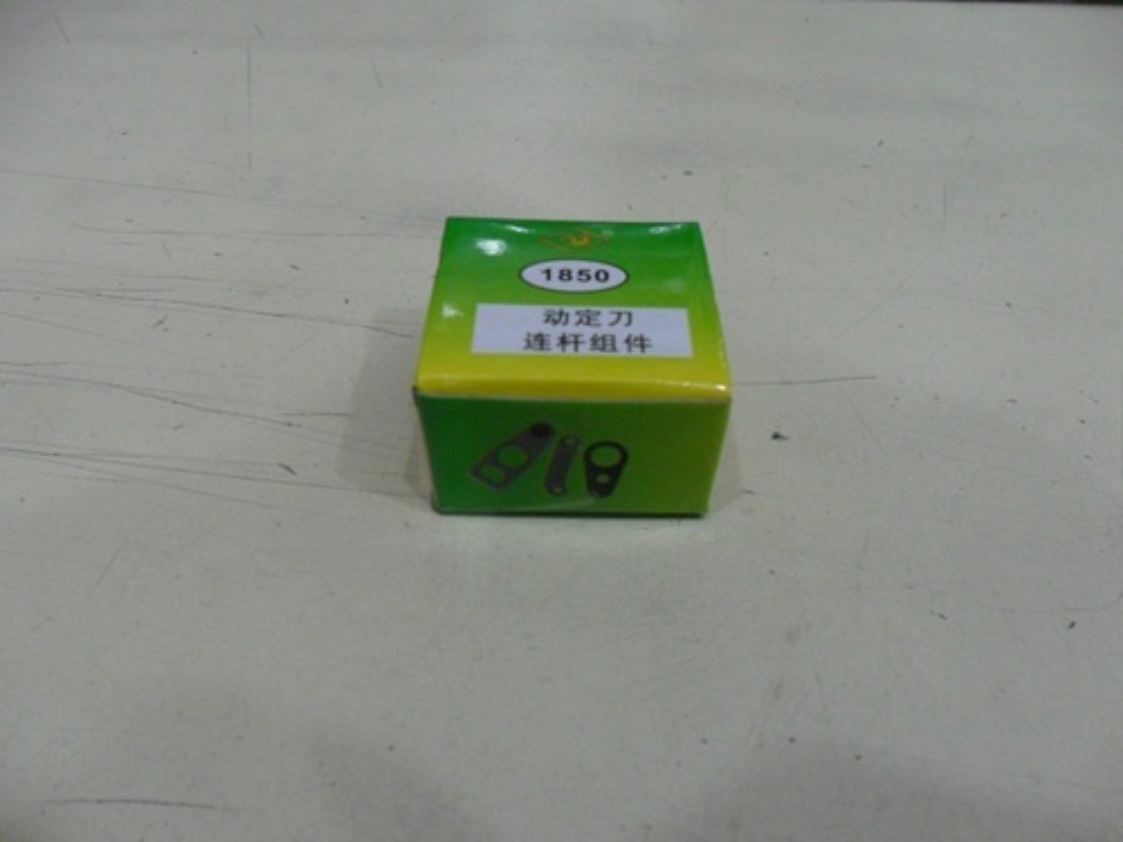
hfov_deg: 65.3
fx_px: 876
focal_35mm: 27
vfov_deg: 51.4
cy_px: 421
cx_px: 562
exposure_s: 1/30
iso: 240
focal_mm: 4.9
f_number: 3.5
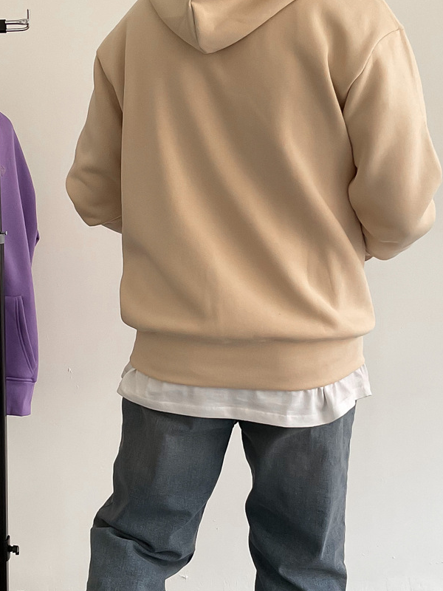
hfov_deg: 25.2
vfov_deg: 33.2
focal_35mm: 58
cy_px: 298
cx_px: 175
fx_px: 990
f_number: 1.8
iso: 64
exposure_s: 1/120
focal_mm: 3
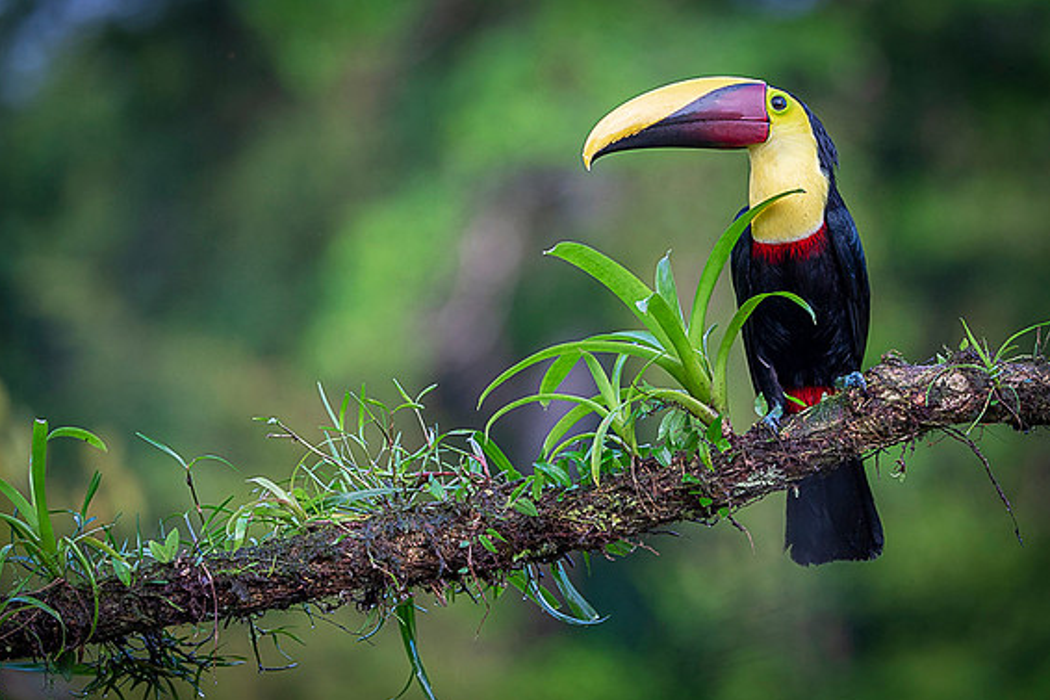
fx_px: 7989
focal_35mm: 274
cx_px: 604
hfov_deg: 7.5
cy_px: 271
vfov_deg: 5.0
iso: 800
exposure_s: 1/640
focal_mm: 210
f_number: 4
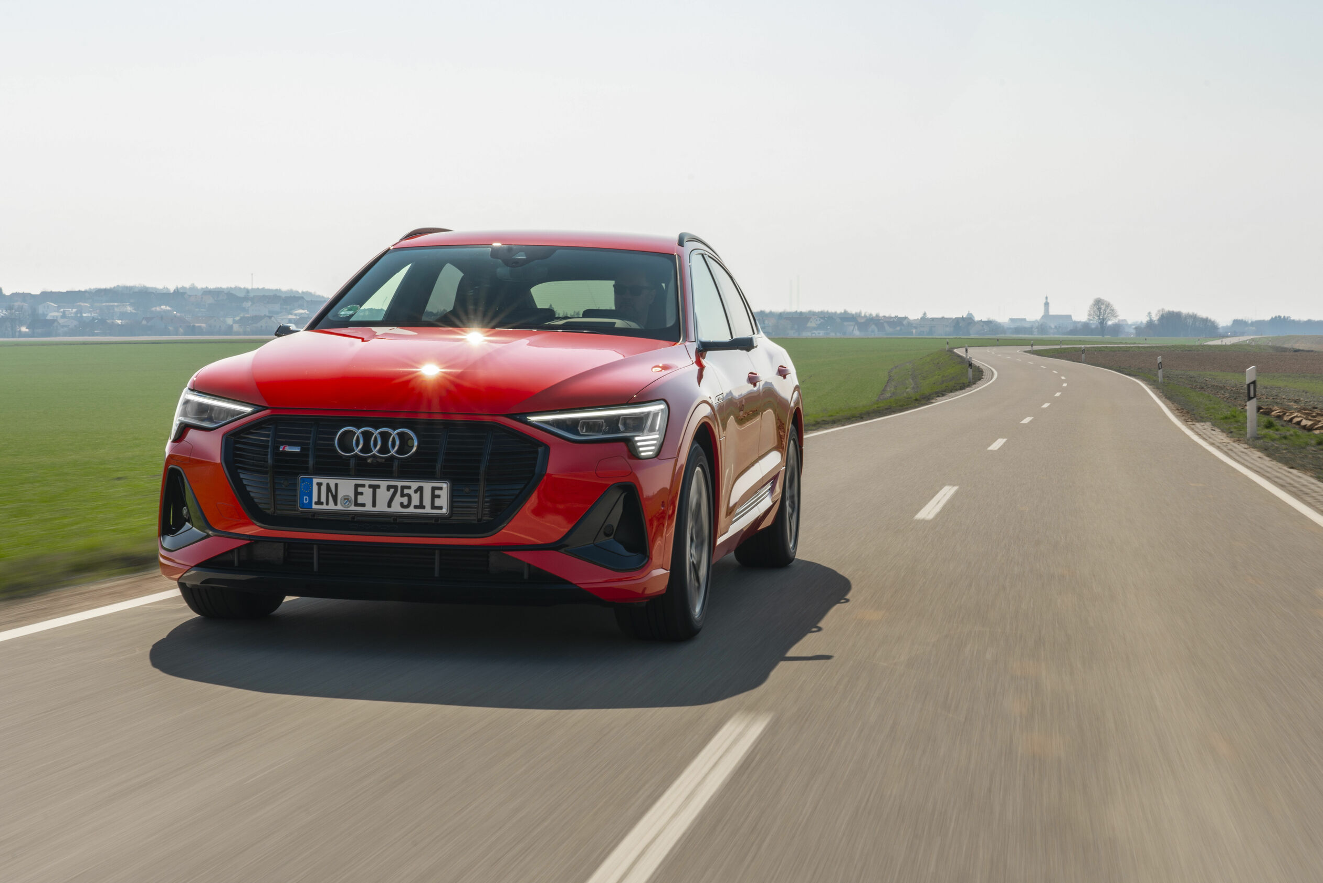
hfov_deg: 35.6
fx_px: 2058
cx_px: 659
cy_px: 399
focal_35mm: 56
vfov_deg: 24.2
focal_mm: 49
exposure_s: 1/15
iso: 50
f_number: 22
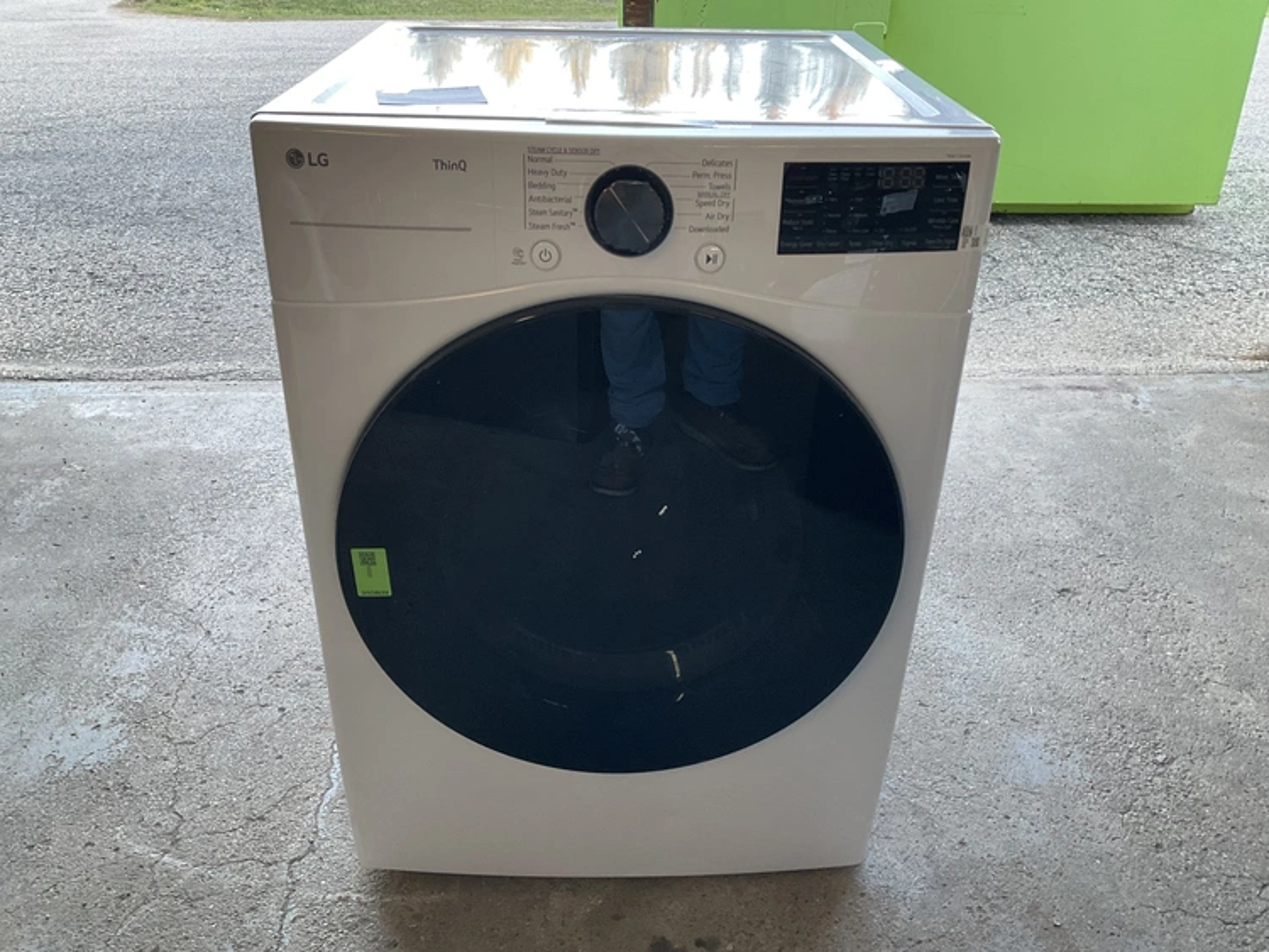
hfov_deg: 61.6
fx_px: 1063
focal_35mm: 29
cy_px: 476
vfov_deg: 48.3
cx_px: 634
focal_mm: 3
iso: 80
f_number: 1.8
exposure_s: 1/60
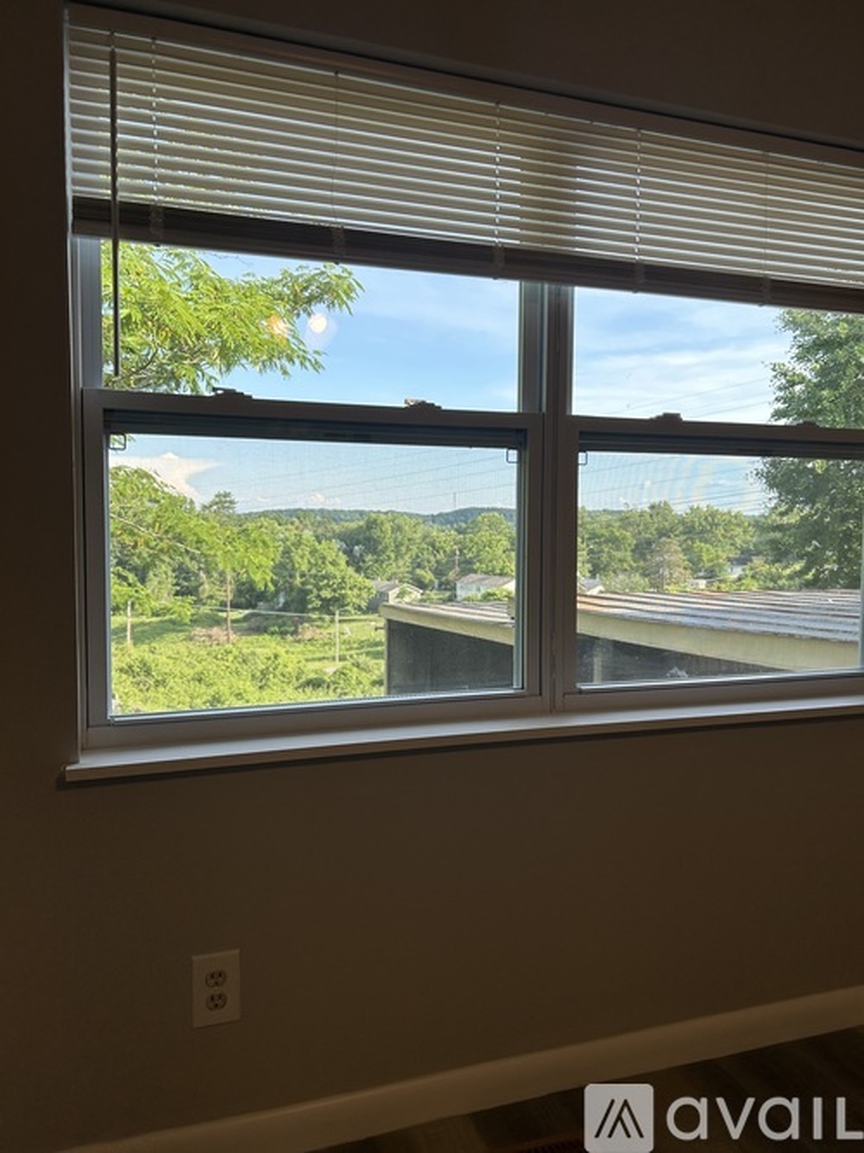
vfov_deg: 67.3
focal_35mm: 26
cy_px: 576
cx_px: 432
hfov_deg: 53.0
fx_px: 866
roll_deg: -1.0
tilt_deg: -3.7
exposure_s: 1/497
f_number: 1.5
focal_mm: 5.7
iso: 50
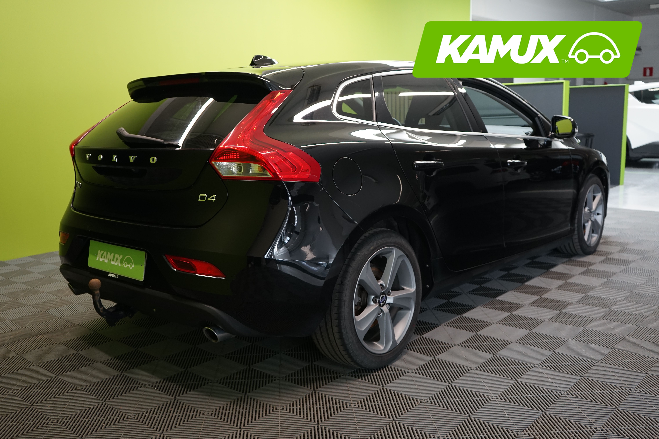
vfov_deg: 40.0
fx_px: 604
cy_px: 220
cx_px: 330
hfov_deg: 57.2
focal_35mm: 33
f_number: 4.5
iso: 800
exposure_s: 1/30
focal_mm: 33
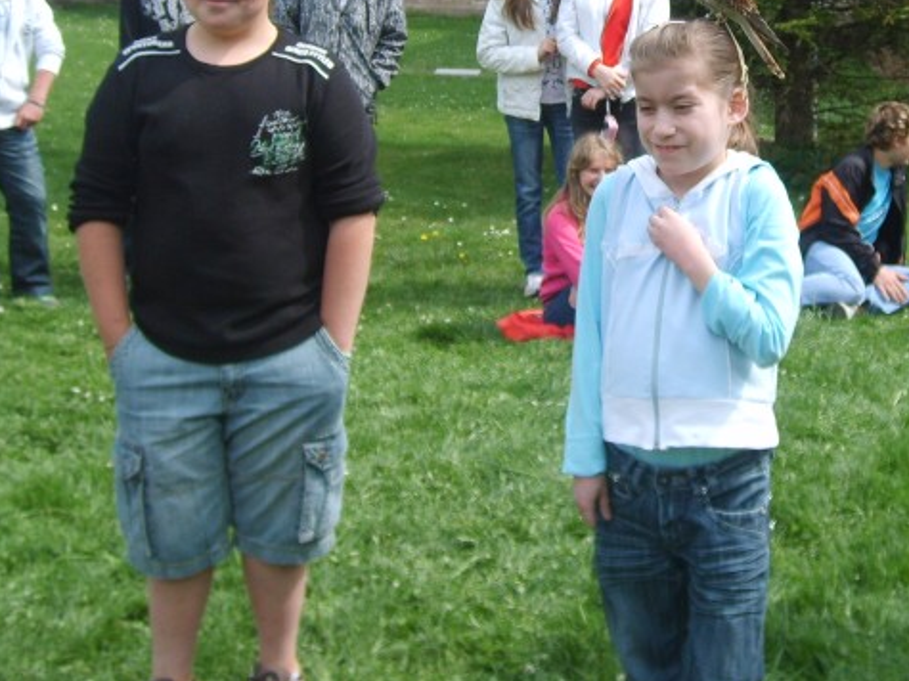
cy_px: 115
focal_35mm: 59
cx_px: 666
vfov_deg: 24.3
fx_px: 1549
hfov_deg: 32.2
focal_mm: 5.8
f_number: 2.8
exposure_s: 1/500
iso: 50
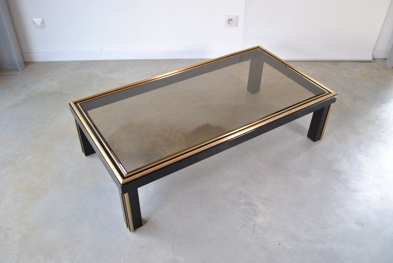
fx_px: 361
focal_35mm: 33
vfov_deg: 40.1
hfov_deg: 57.2
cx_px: 196
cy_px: 132
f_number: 4
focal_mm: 22
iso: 200
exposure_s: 1/80
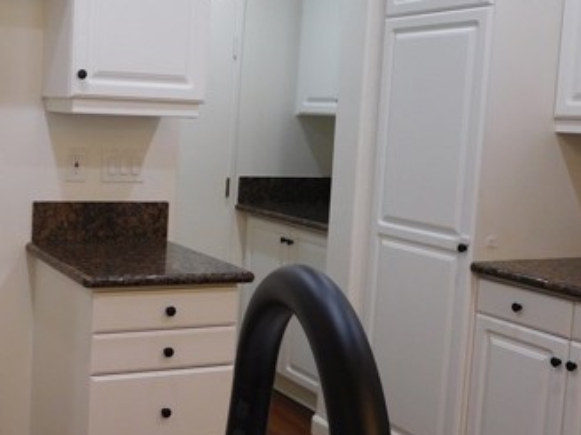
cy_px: 188
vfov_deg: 29.6
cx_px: 114
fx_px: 822
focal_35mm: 49
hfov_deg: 37.5
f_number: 3.4
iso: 200
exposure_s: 1/30
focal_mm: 4.5
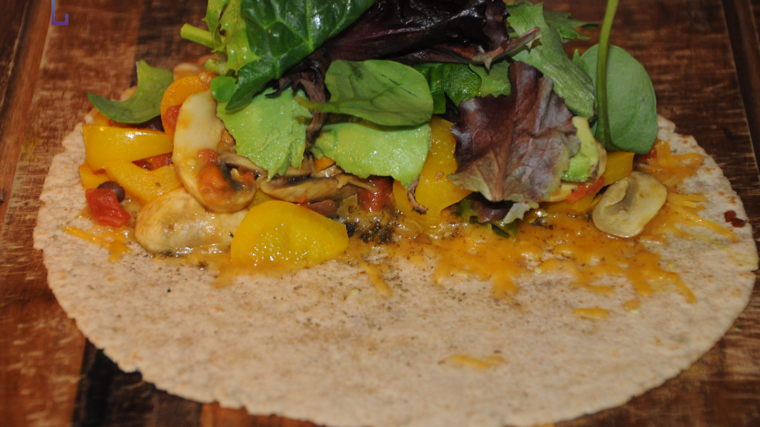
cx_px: 379
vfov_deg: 9.4
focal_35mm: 129
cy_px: 191
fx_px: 2600
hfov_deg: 16.6
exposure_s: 1/60
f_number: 5.6
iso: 1250
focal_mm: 82
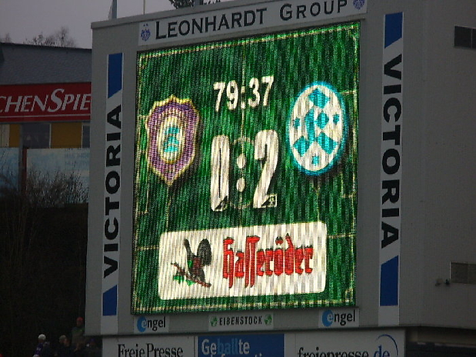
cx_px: 238
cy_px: 178
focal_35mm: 222
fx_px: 3052
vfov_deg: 6.7
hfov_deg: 8.9
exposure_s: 1/80
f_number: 4.5
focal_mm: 36.6
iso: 100
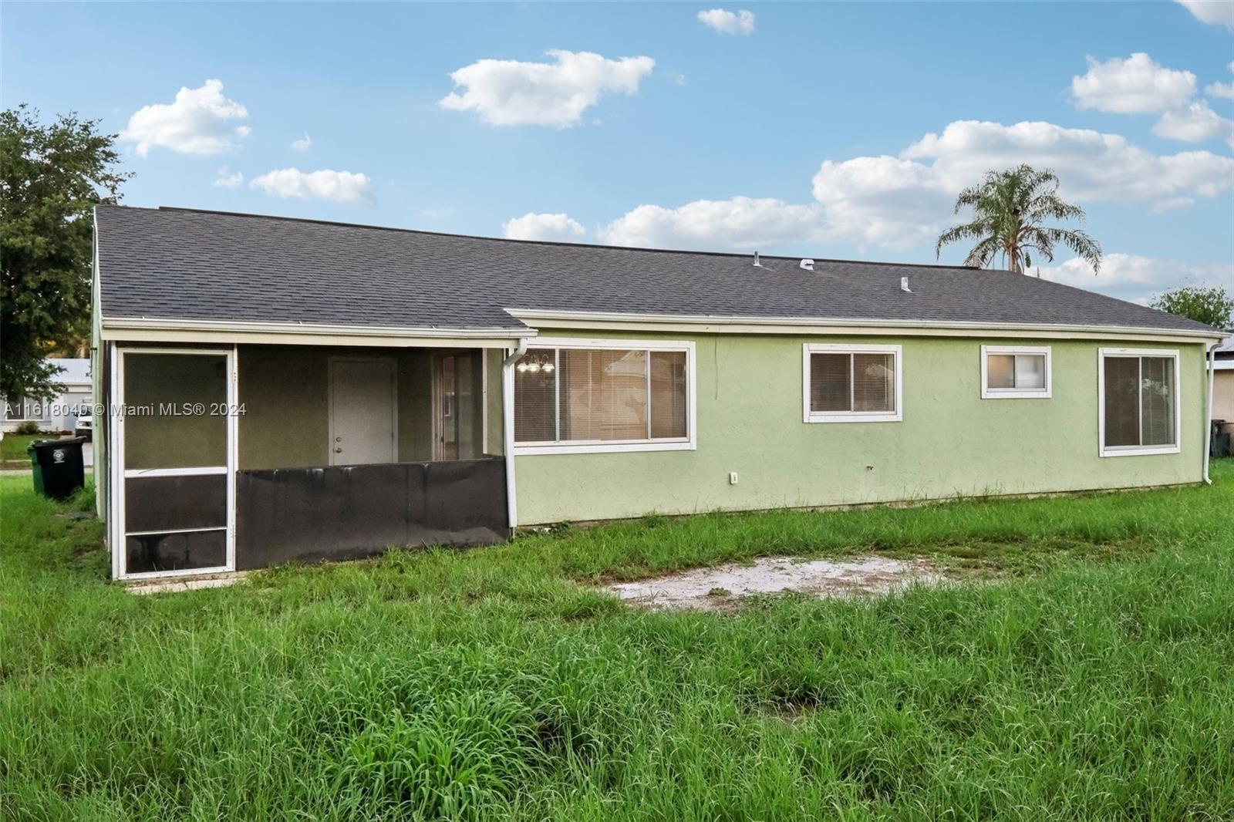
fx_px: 891
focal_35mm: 26
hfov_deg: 69.4
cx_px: 617
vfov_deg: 49.5
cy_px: 411
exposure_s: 1/220
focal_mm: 17.4
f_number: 7.1
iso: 1600
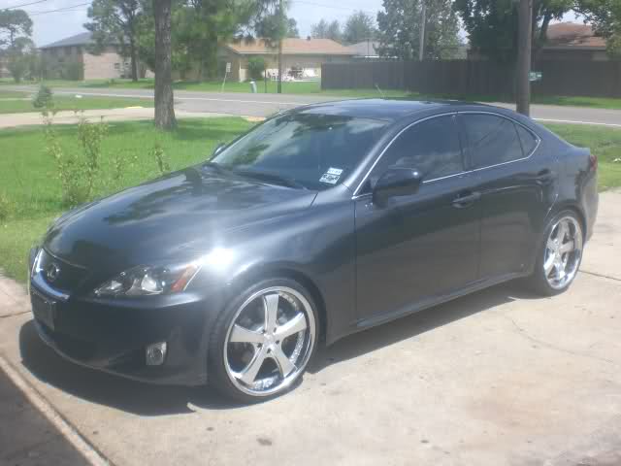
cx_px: 310
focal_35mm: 38
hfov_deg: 49.0
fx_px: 682
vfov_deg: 37.7
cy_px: 233
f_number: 4.4
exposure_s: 1/320
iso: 50
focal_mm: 6.3
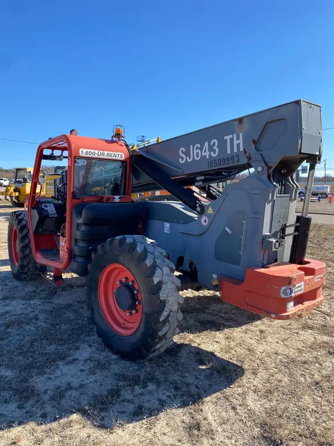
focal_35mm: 26
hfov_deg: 53.1
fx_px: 334
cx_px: 167
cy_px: 223
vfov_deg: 67.3
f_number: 1.8
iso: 32
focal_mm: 4.25
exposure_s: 1/1504
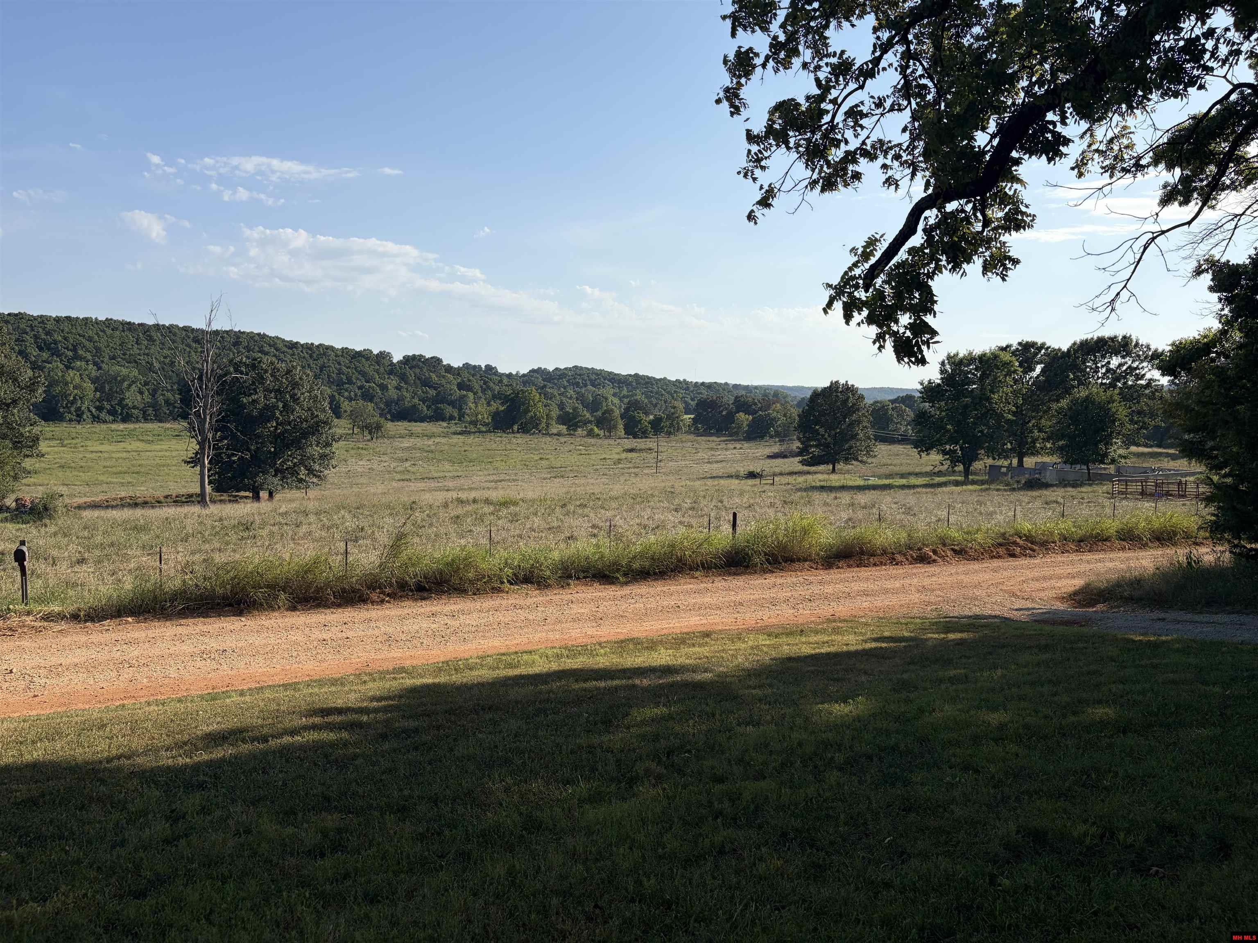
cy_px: 472
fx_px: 945
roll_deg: -1.5
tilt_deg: -4.6
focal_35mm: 26
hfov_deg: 67.3
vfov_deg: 53.1
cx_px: 629
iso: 64
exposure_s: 1/6329
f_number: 1.6
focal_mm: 5.96
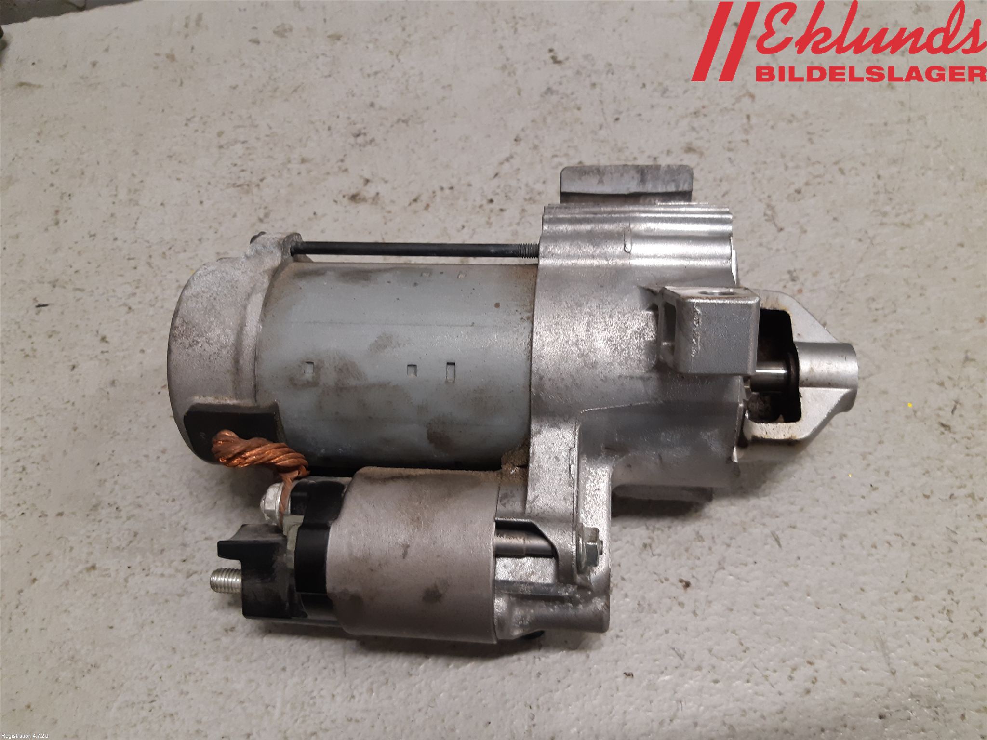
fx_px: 741
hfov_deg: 67.3
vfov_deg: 53.1
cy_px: 370
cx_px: 494
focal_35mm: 26
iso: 160
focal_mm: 3.93
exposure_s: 1/50
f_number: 1.7
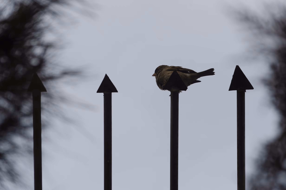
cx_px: 143
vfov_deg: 6.1
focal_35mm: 225
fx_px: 1784
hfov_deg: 9.2
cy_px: 95
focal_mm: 150
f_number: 8
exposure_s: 1/400
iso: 100
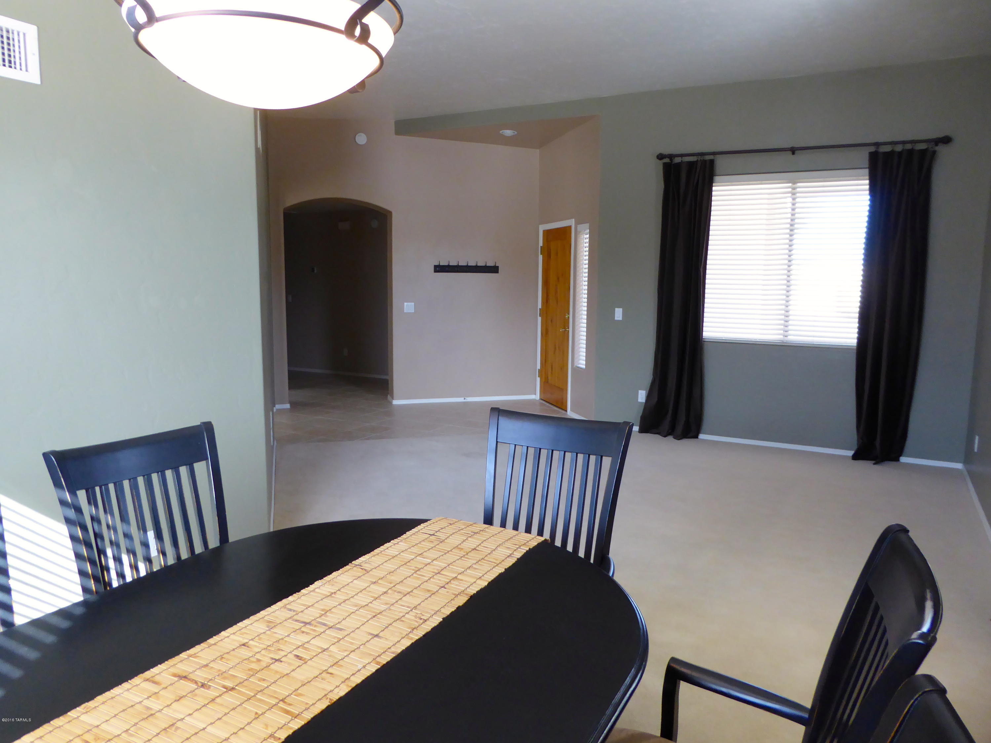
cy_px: 372
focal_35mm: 25
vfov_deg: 54.9
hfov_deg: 69.4
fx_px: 716
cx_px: 496
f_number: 3.3
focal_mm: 4.3
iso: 250
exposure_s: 1/60
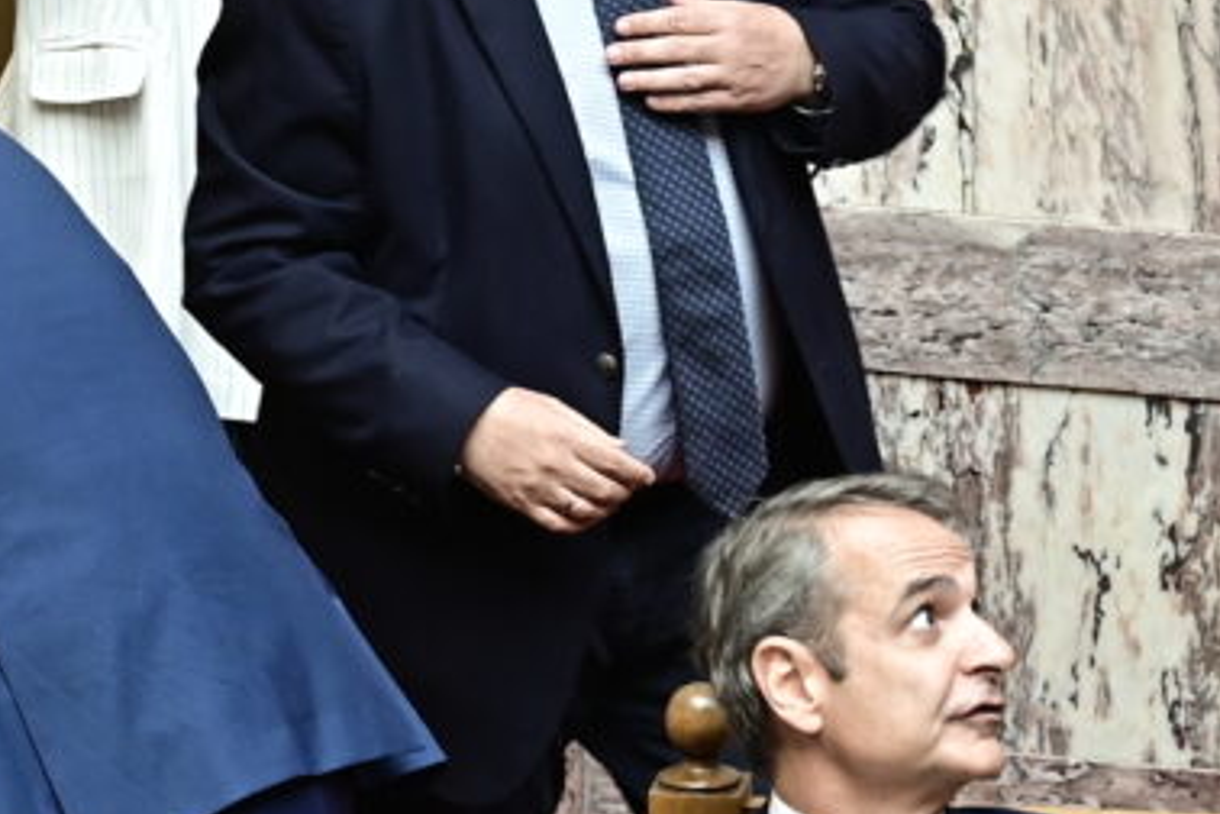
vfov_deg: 1.9
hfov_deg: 2.9
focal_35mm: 715
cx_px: 865
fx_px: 24229
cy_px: 594
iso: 800
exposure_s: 1/100
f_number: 4
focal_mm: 150
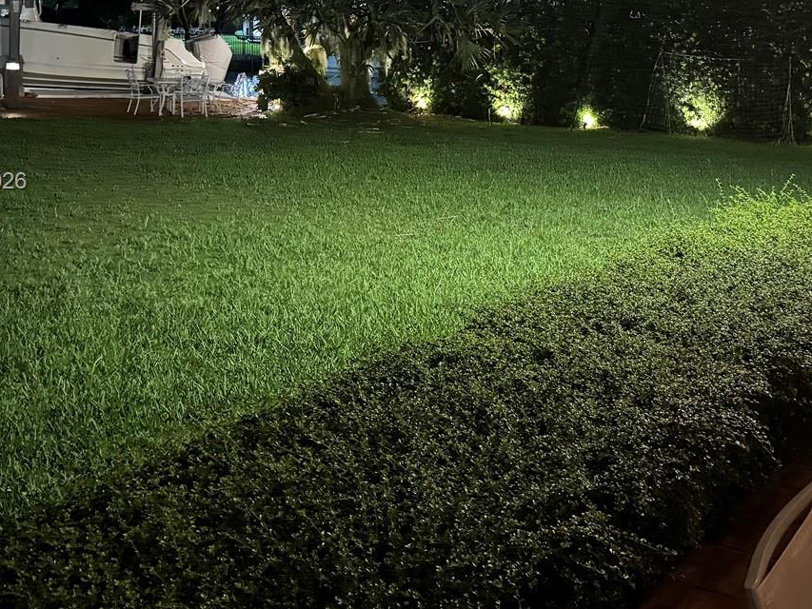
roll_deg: -1.9
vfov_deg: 31.8
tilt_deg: -10.3
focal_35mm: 45
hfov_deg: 41.8
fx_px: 1056
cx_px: 492
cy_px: 183
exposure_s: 1/30
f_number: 1.78
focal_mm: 6.76
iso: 1600
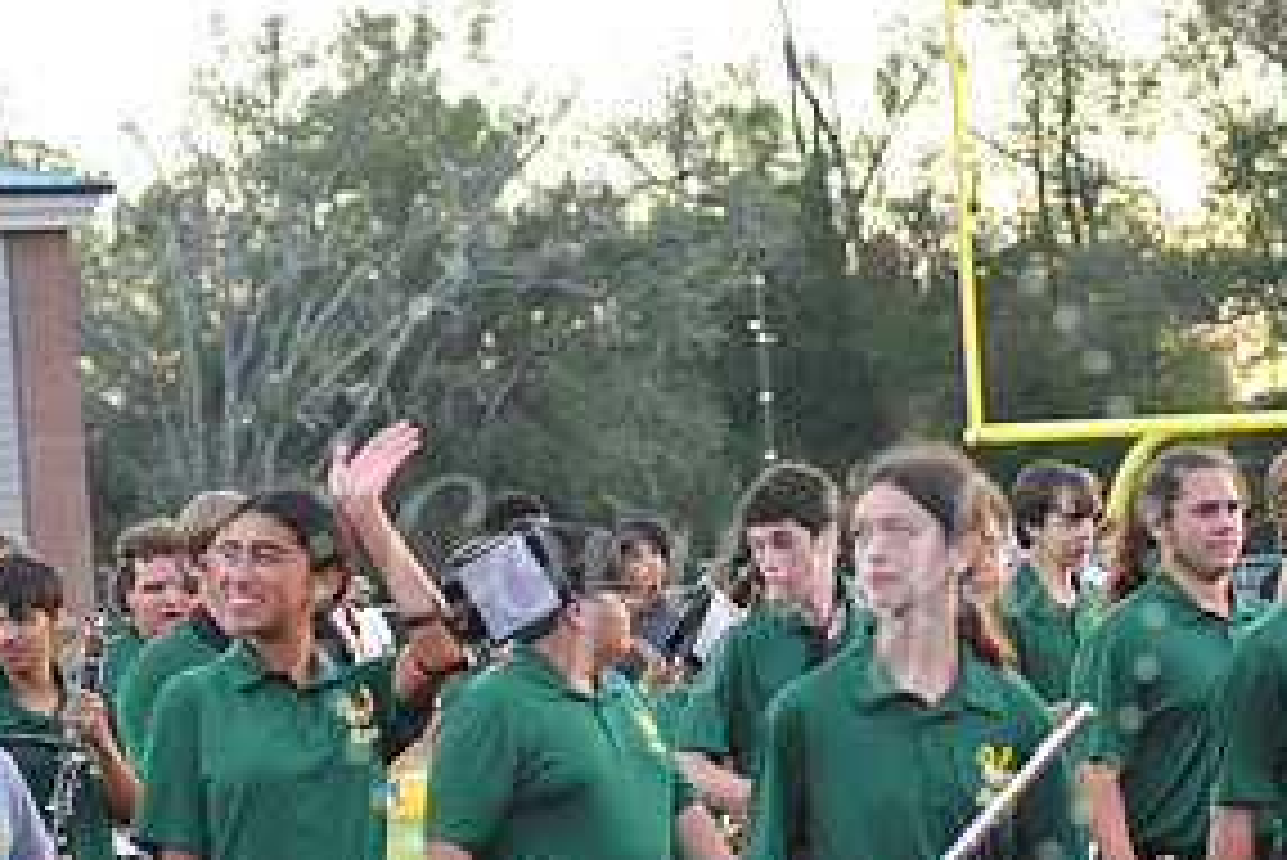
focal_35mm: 162
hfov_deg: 12.7
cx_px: 738
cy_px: 572
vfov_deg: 8.5
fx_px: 5794
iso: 1000
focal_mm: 80
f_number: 4.5
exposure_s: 1/200
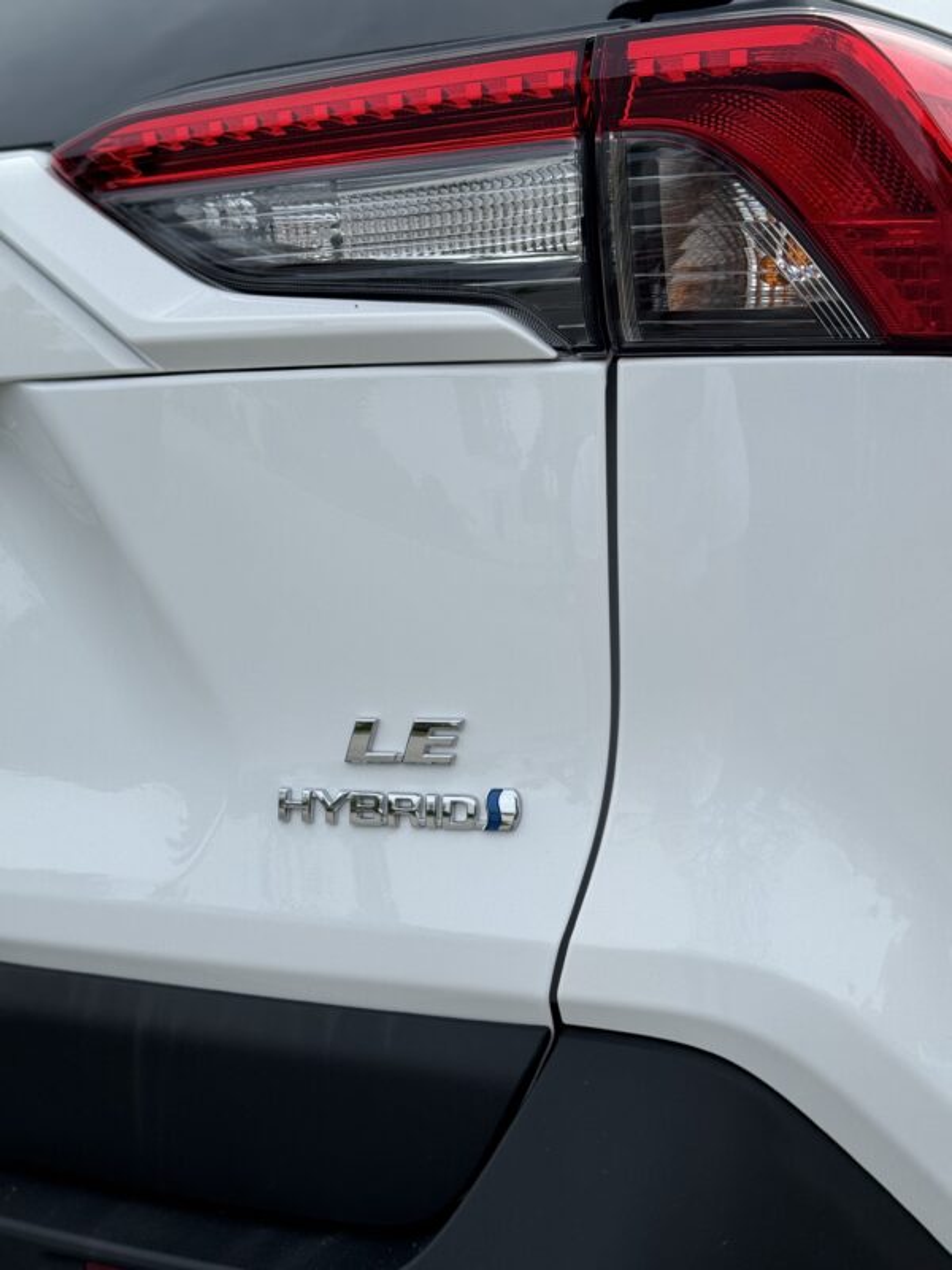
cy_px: 635
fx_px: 1760
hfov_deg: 30.3
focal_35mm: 48
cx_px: 476
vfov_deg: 39.7
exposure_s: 1/4608
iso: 64
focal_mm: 6.86
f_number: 1.78
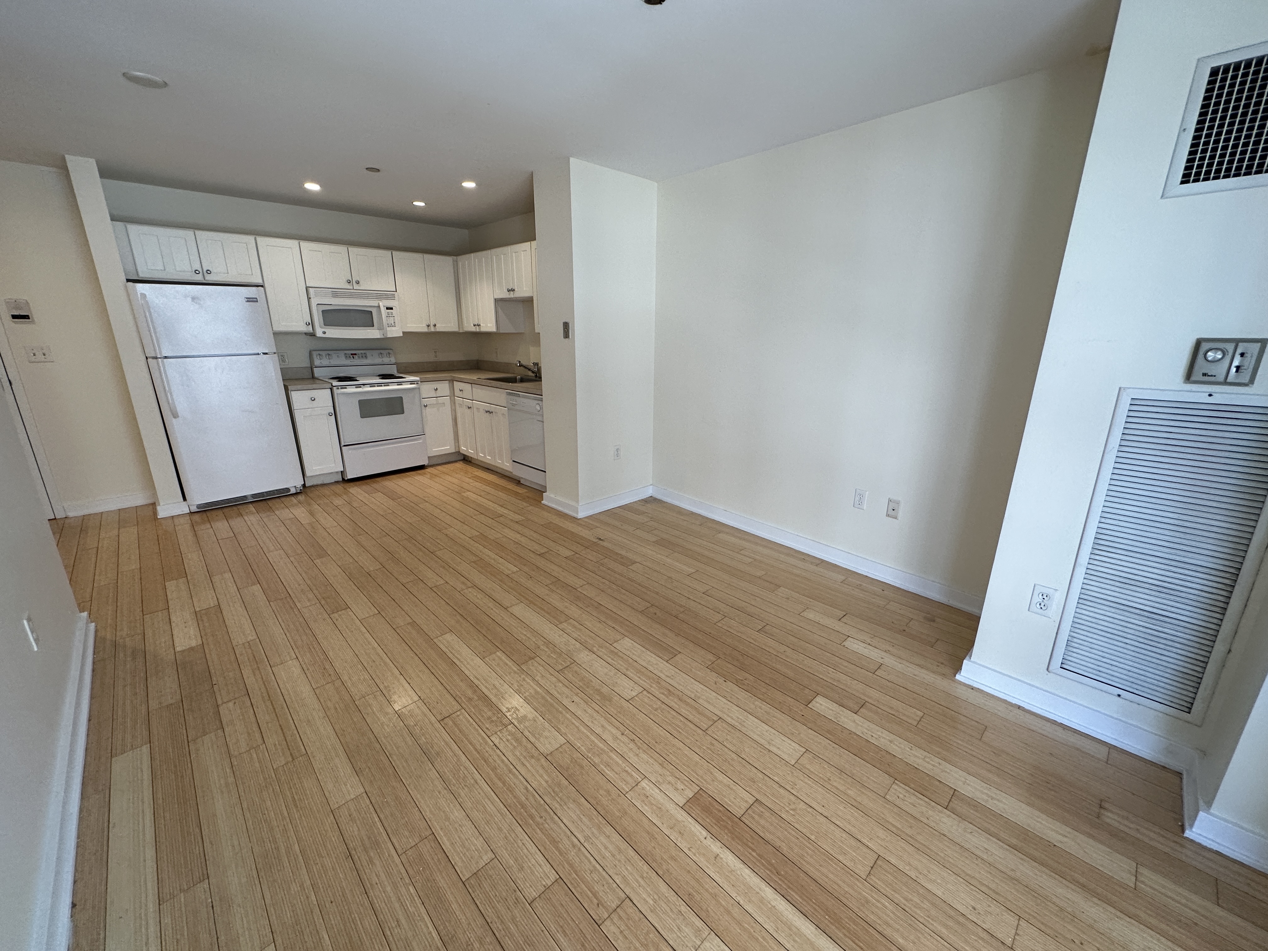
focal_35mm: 14
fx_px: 513
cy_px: 476
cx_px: 634
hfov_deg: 102.1
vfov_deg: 85.7
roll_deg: -0.2
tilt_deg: -15.3
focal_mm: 2.22
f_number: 2.2
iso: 160
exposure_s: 1/120
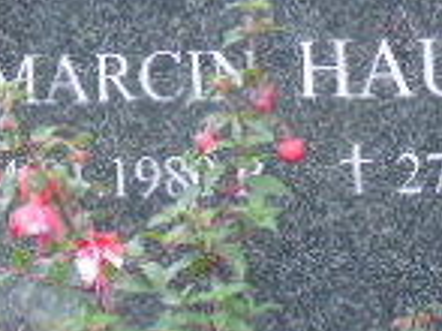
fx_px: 5218
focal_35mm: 409
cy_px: 69
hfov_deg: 4.8
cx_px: 111
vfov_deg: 3.6
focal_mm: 17
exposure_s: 1/40
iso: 80
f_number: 4.3
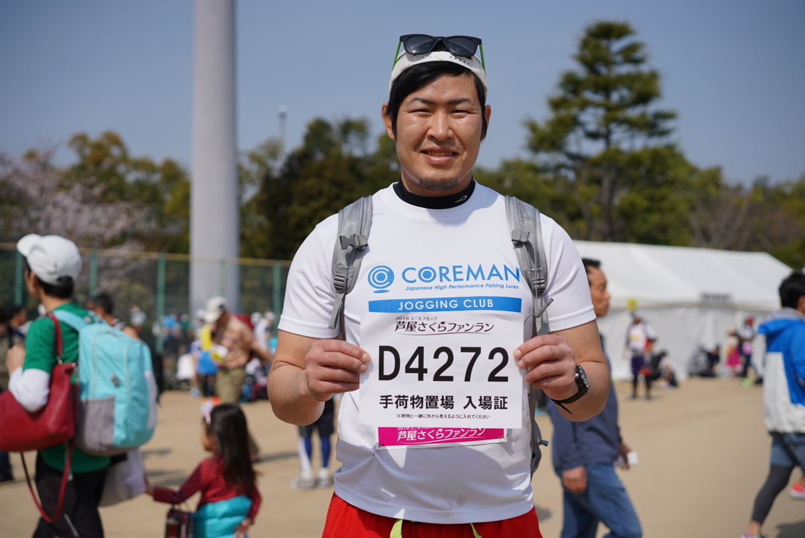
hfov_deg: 36.2
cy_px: 269
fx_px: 1231
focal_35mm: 55
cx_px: 402
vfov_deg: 24.7
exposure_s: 1/2500
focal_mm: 55
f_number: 3.5
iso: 100
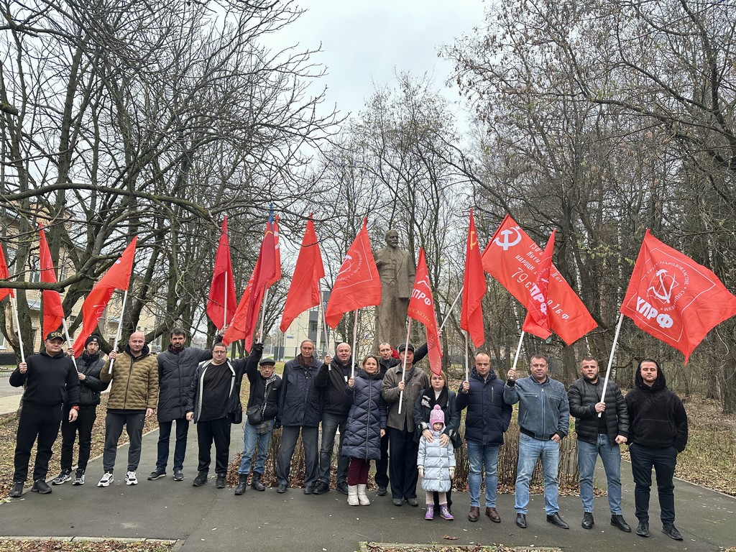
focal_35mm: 24
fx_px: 510
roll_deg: -2.3
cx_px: 368
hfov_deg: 71.6
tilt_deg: +9.6
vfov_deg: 56.8
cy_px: 276
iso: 100
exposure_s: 1/160
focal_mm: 6.86
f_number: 1.78
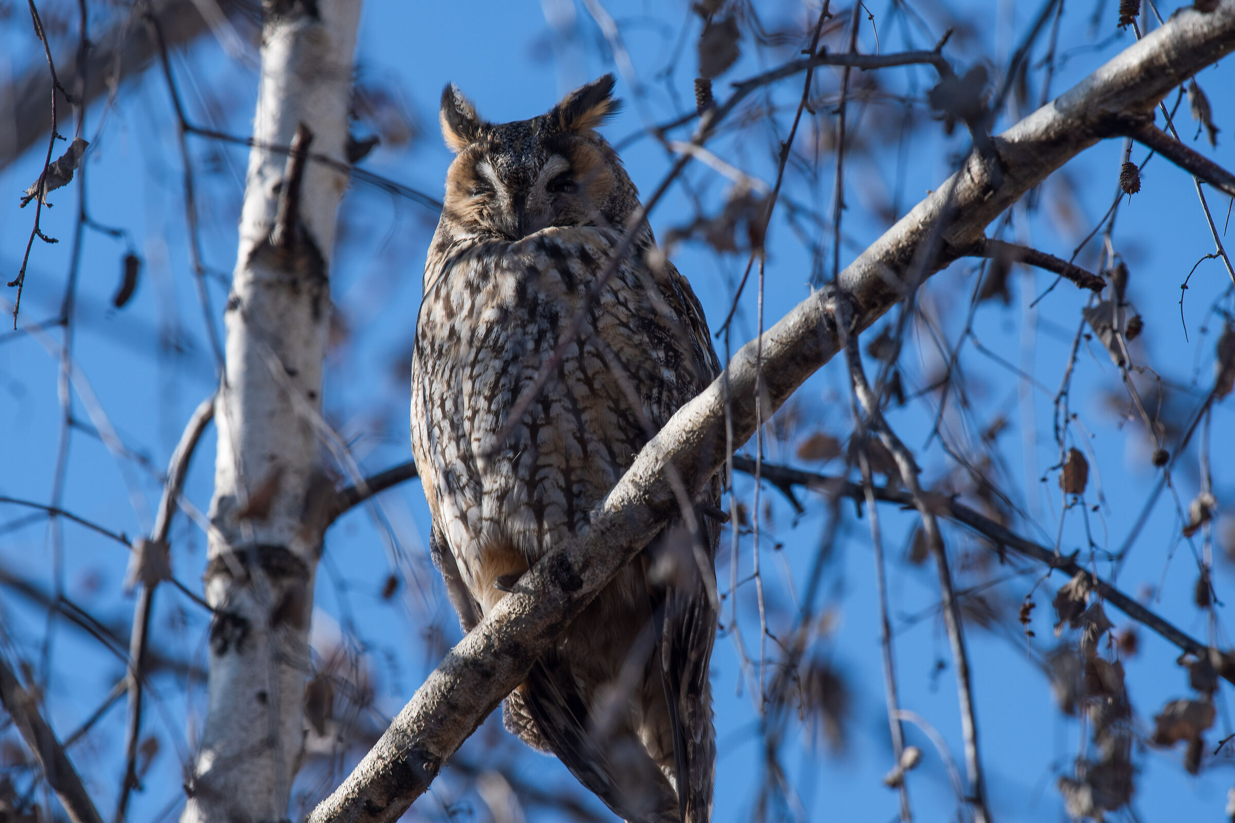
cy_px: 412
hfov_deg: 4.6
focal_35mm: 450
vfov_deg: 3.1
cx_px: 618
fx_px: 15436
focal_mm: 300
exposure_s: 1/500
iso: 110
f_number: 6.3
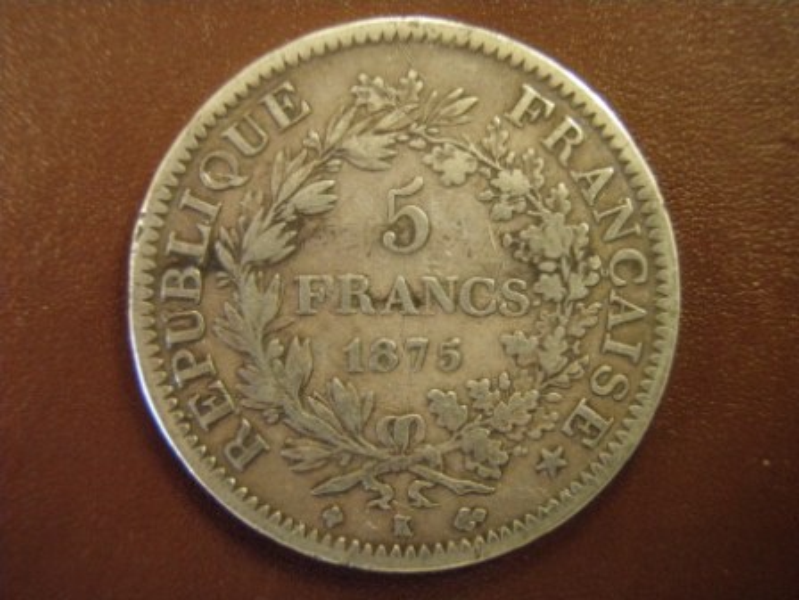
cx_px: 400
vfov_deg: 28.6
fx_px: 1177
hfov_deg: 37.5
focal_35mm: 51
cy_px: 300
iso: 800
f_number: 4
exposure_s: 1/25
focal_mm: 9.13
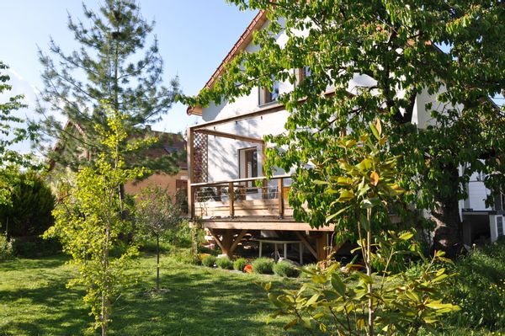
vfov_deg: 47.9
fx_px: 378
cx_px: 252
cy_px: 168
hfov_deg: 67.4
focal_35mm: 27
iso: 200
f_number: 8
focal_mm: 18
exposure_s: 1/250
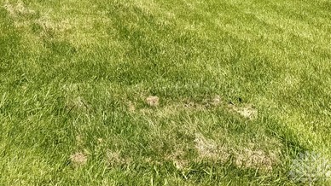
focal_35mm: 69
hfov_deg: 28.9
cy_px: -138
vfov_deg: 15.3
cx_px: 13
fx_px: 605
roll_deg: +0.6
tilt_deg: +2.7
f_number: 1.78
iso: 80
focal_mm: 6.76
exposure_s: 1/3953
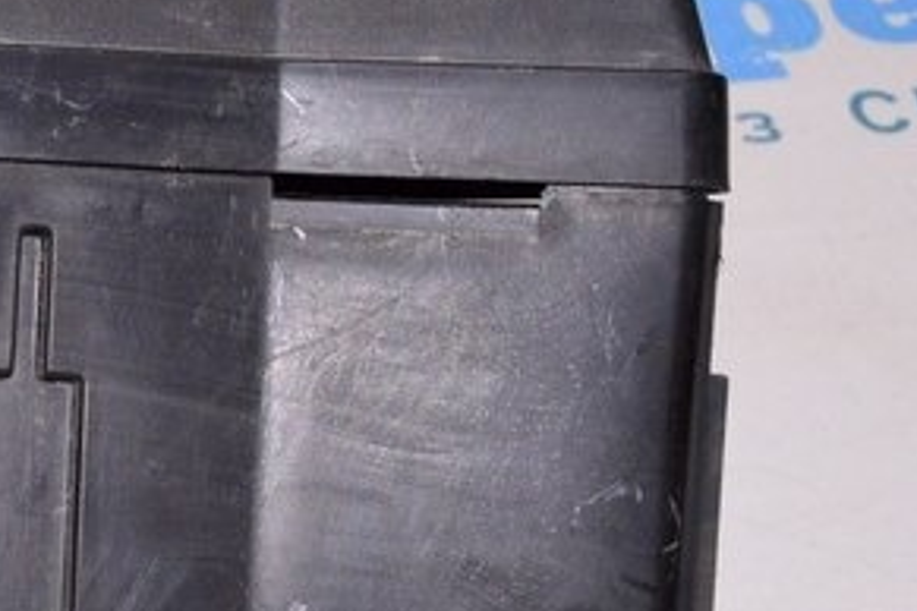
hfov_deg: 14.3
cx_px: -570
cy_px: 446
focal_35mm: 132
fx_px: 3356
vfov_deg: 10.4
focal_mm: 25
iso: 1600
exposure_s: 1/200
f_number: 8
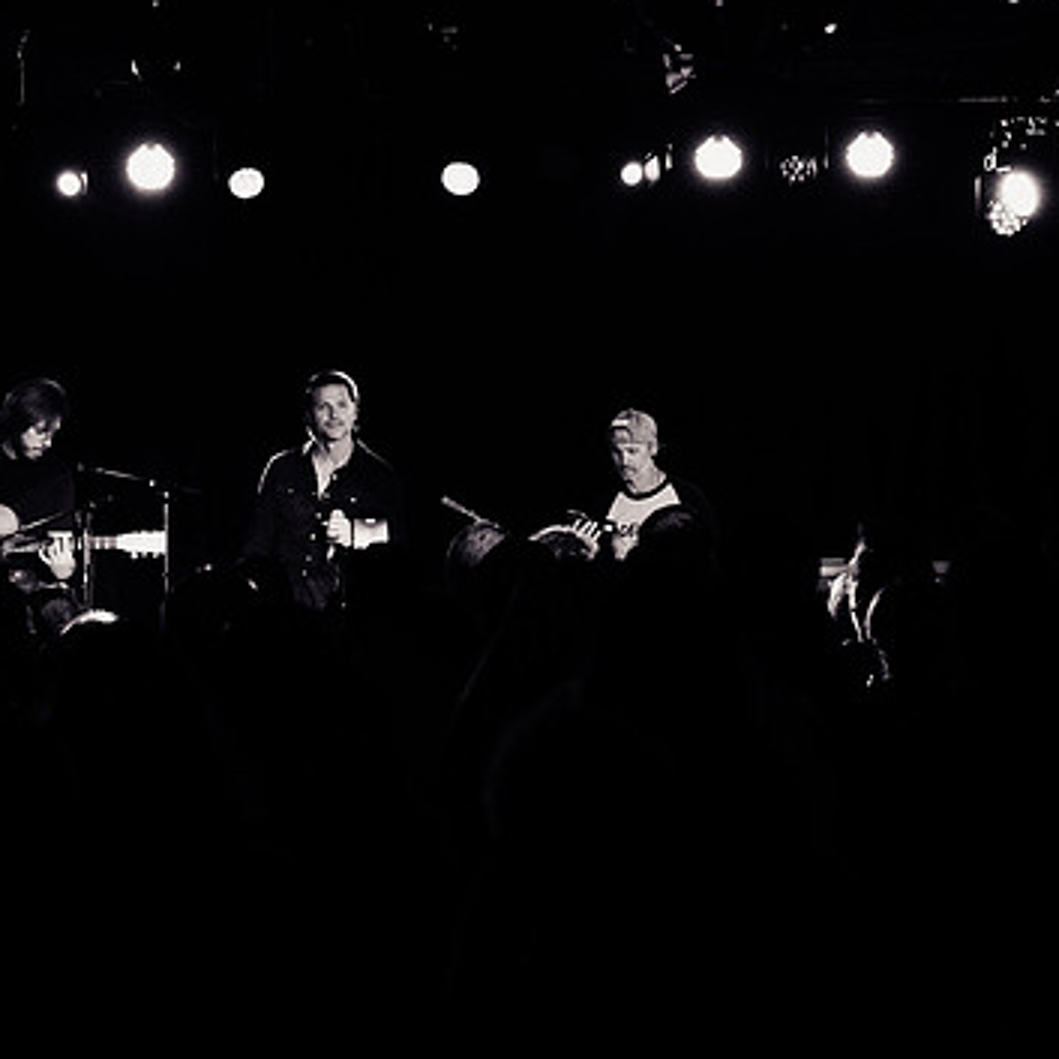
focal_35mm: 126
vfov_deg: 13.8
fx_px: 4361
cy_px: 468
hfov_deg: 13.8
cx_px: 330
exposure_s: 1/250
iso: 2000
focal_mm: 70
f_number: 3.5
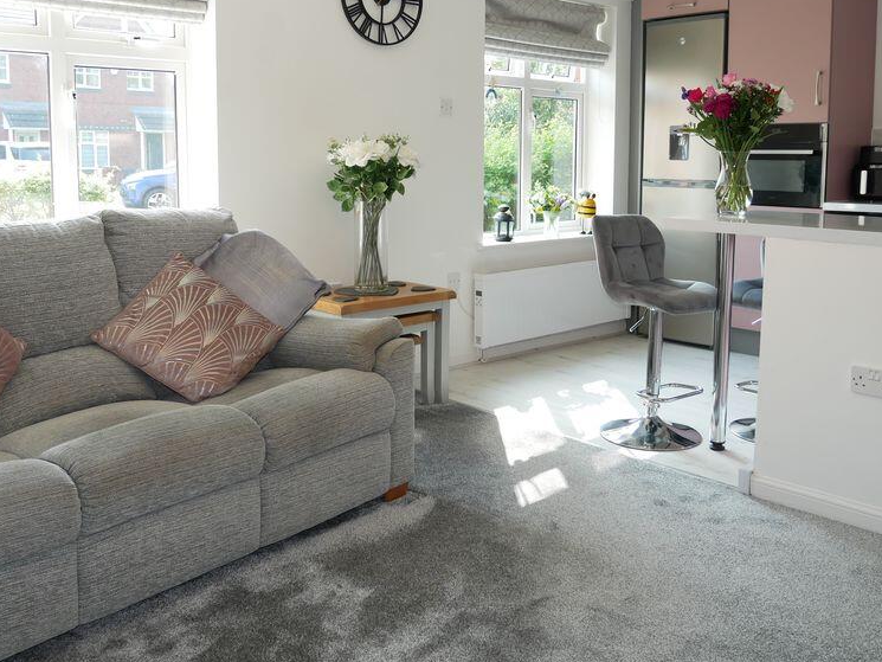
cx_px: 449
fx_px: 841
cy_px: 249
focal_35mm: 33
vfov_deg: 42.6
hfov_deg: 55.3
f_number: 4
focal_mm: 12
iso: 200
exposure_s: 1/50
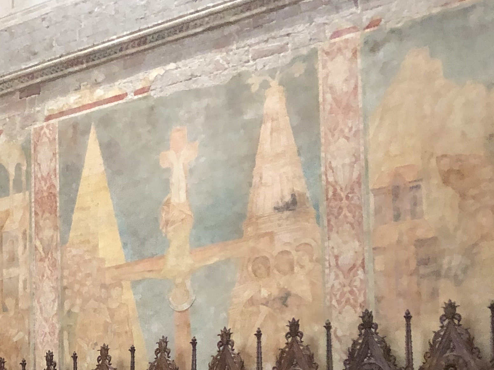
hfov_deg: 25.3
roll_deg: +1.0
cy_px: 442
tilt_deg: +5.3
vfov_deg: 19.3
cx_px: -30
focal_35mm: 72
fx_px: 1028
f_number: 1.8
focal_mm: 4
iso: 100
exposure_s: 1/5
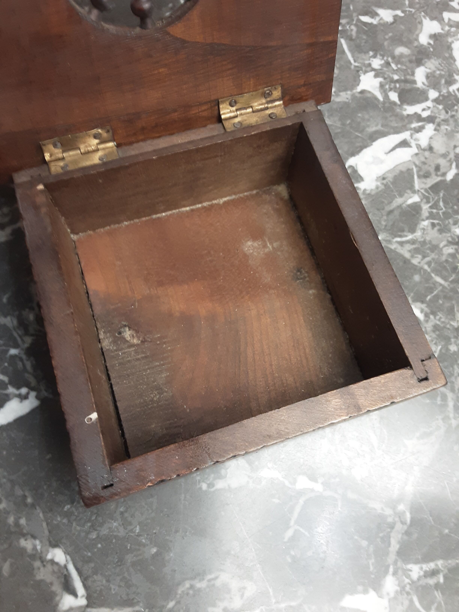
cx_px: 230
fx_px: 495
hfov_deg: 49.7
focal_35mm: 28
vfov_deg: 63.4
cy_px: 306
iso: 160
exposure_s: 1/25
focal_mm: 2.9
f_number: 1.9
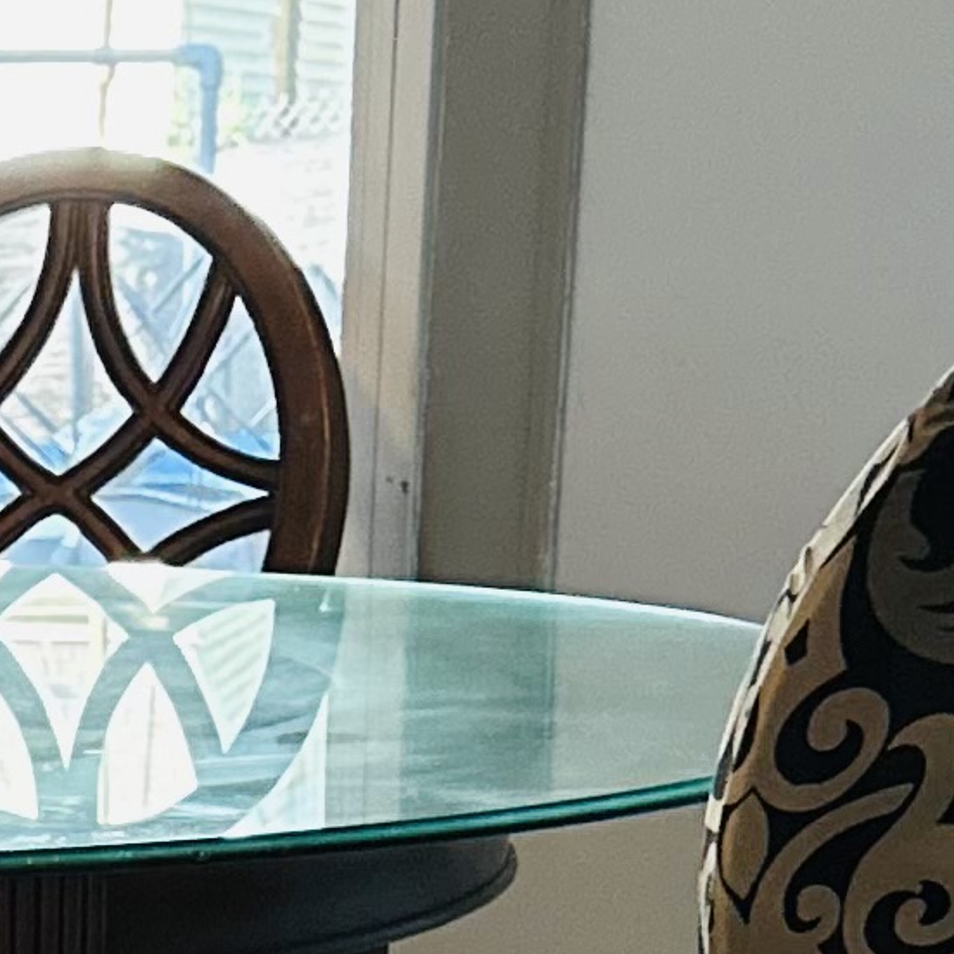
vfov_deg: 11.0
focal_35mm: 155
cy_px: 1237
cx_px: -508
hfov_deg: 10.8
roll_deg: -0.9
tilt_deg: -13.2
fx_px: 4833
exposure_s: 1/60
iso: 800
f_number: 1.78
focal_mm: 6.86
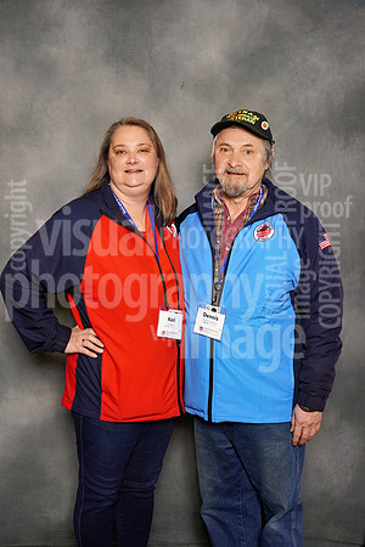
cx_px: 182
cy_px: 274
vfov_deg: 34.2
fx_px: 890
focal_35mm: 58
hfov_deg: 23.2
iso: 800
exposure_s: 1/100
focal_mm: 39
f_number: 8
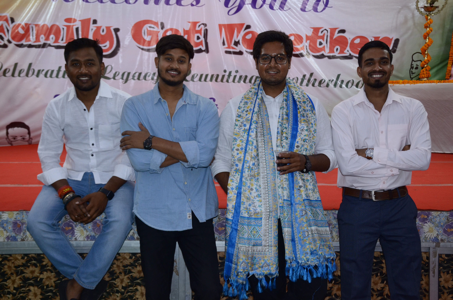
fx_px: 603
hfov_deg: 41.2
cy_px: 150
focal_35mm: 48
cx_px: 226
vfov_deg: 28.0
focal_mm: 32
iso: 640
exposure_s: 1/200
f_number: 5.6
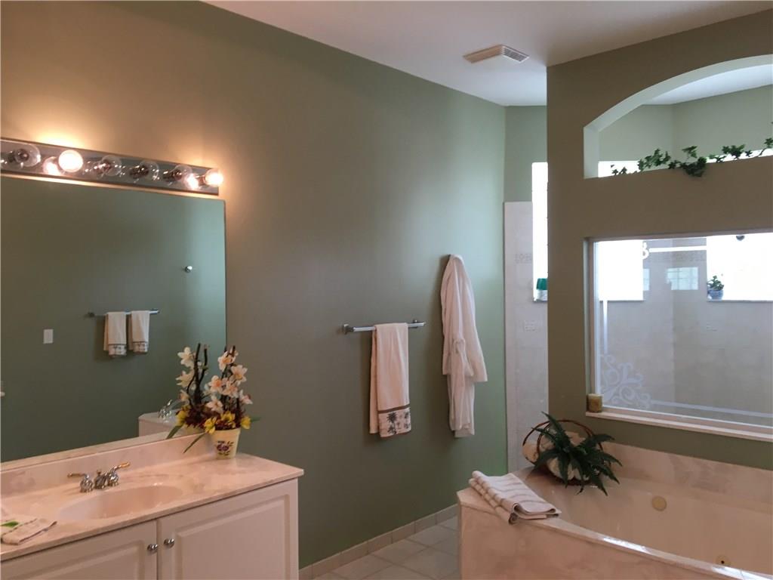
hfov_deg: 61.7
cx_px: 386
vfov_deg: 48.2
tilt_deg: +0.7
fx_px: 648
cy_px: 290
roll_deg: +1.3
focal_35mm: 29
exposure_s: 1/30
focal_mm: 4.15
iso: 64
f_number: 2.2
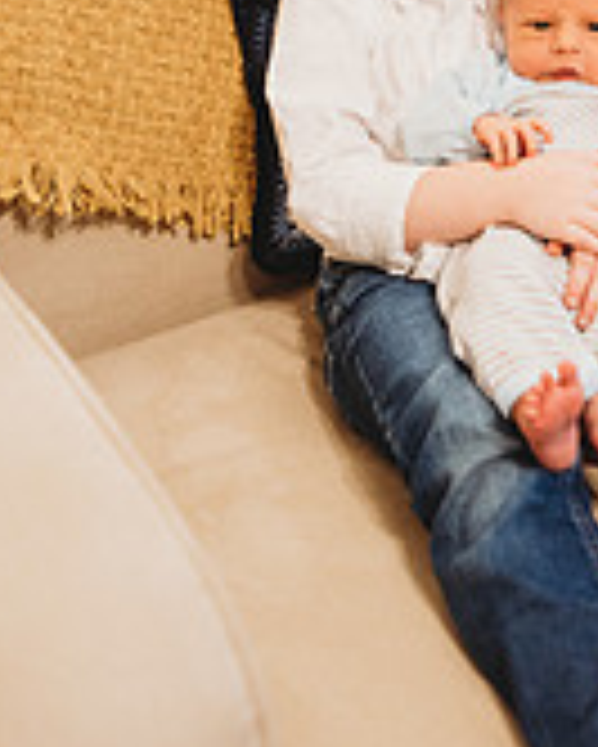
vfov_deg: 28.6
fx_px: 1348
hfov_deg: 24.5
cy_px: -32
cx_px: 504
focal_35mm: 61
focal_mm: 24
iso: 1250
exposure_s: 1/160
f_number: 2.2
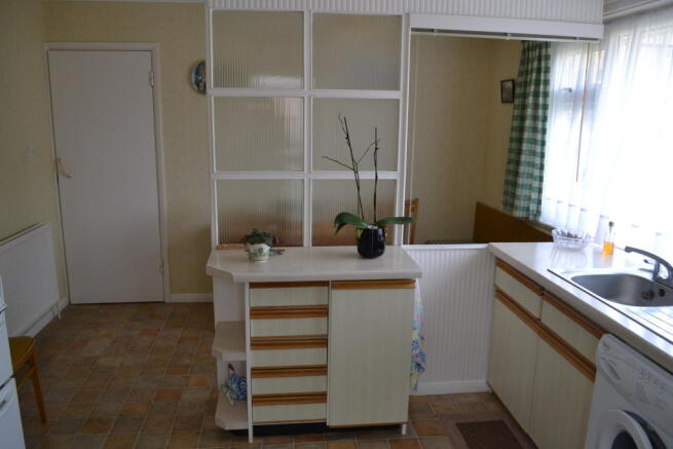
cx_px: 336
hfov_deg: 67.4
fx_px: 505
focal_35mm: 27
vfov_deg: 48.0
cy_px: 224
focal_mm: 18
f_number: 5
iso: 400
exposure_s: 1/100
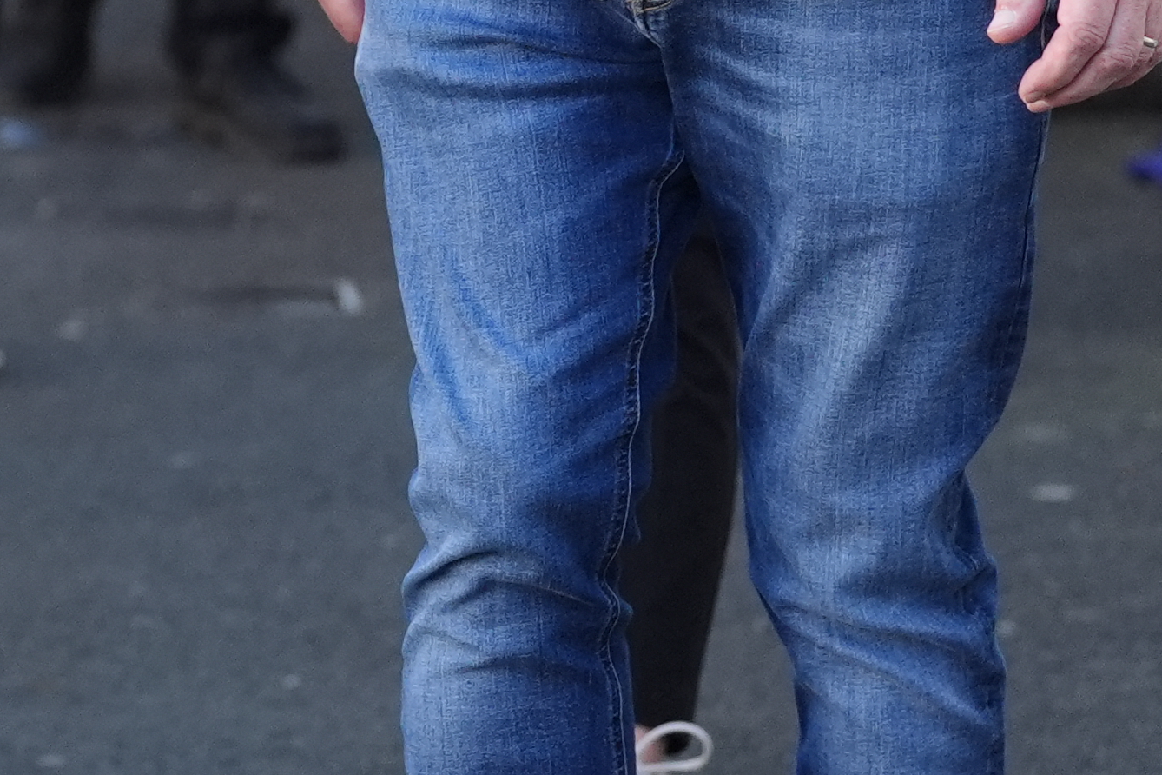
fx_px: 10134
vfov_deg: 4.4
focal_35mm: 314
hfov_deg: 6.5
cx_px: -664
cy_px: -127
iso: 1600
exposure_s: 1/2500
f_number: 2.8
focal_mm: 70
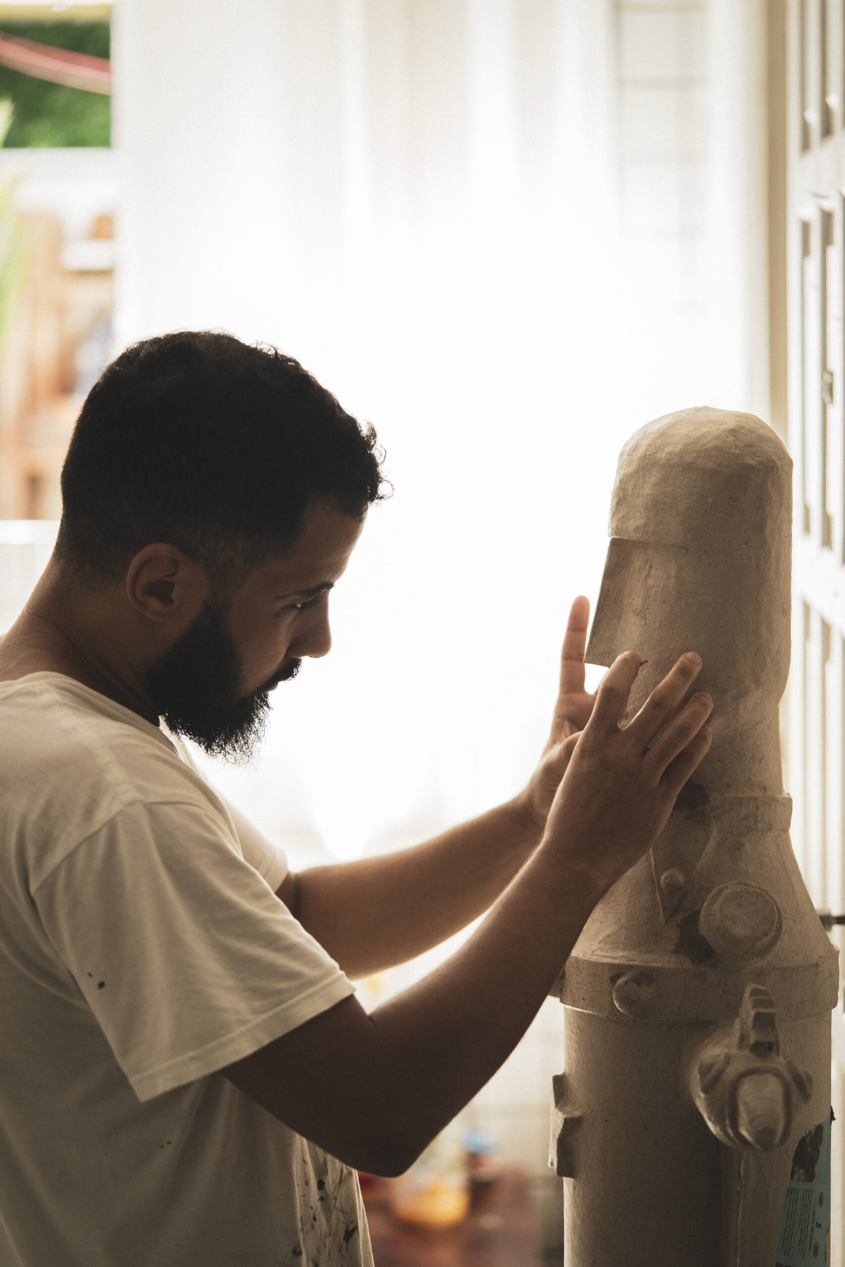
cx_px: 422
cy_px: 634
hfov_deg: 15.2
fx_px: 3168
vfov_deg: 22.6
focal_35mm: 90
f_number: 2.8
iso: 400
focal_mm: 90
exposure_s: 1/100
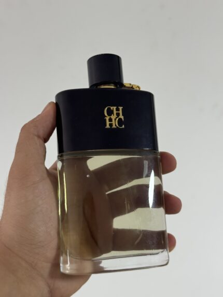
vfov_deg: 39.6
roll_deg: -0.3
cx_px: 112
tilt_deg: -21.7
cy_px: 148
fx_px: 412
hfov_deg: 30.3
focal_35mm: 48
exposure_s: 1/50
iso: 125
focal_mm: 6.76
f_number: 1.78
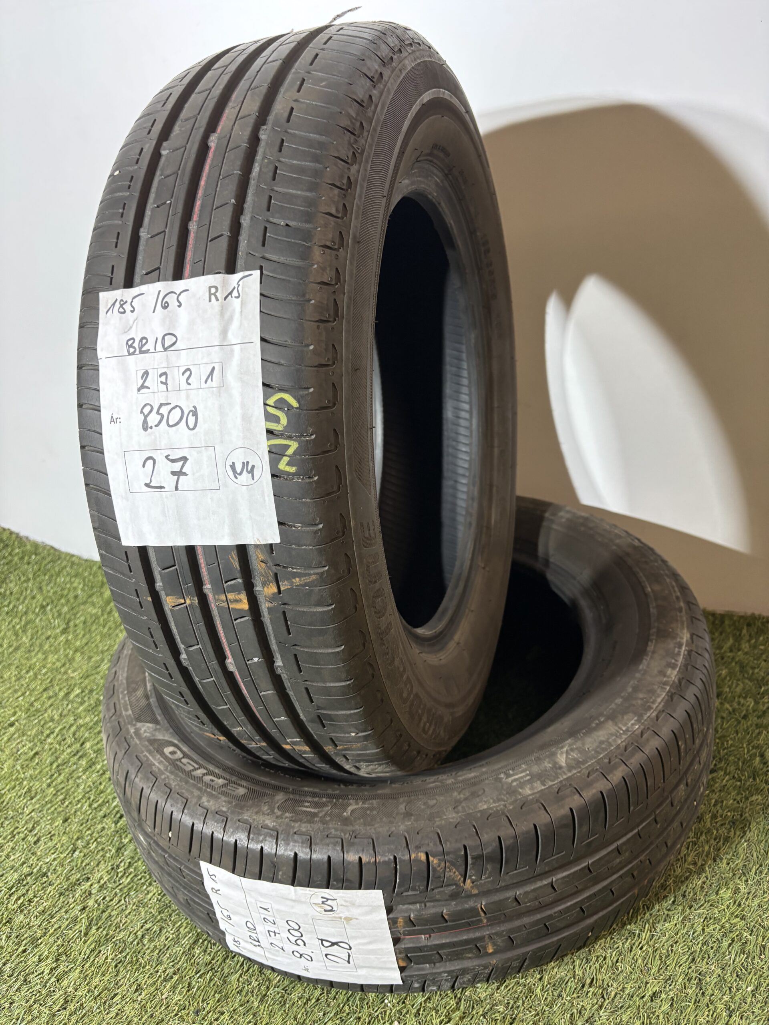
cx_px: 384
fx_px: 770
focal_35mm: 26
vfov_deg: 67.3
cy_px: 512
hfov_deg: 53.1
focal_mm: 5.96
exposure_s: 1/50
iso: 160
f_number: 1.6
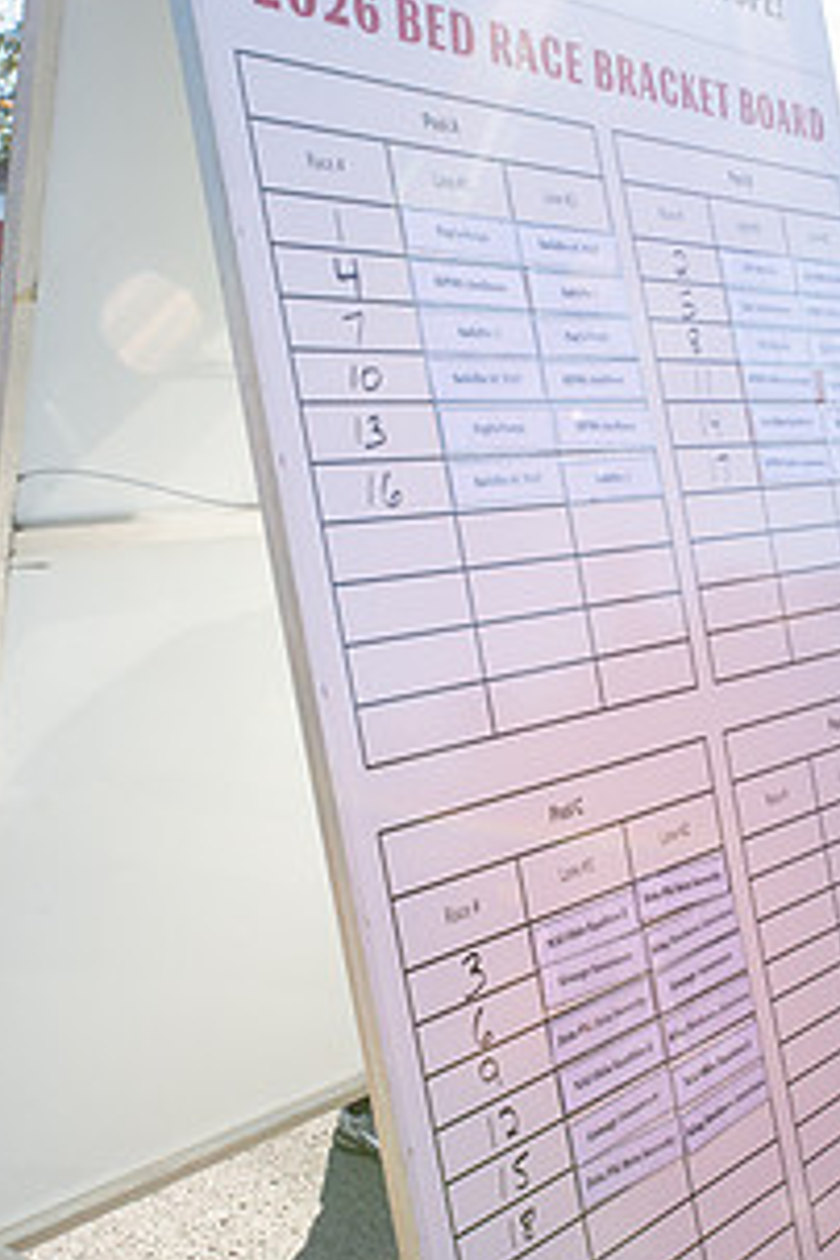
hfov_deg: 25.9
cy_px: 653
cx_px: 549
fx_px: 1820
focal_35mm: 52
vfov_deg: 38.2
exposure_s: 1/200
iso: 500
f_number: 11
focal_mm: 35
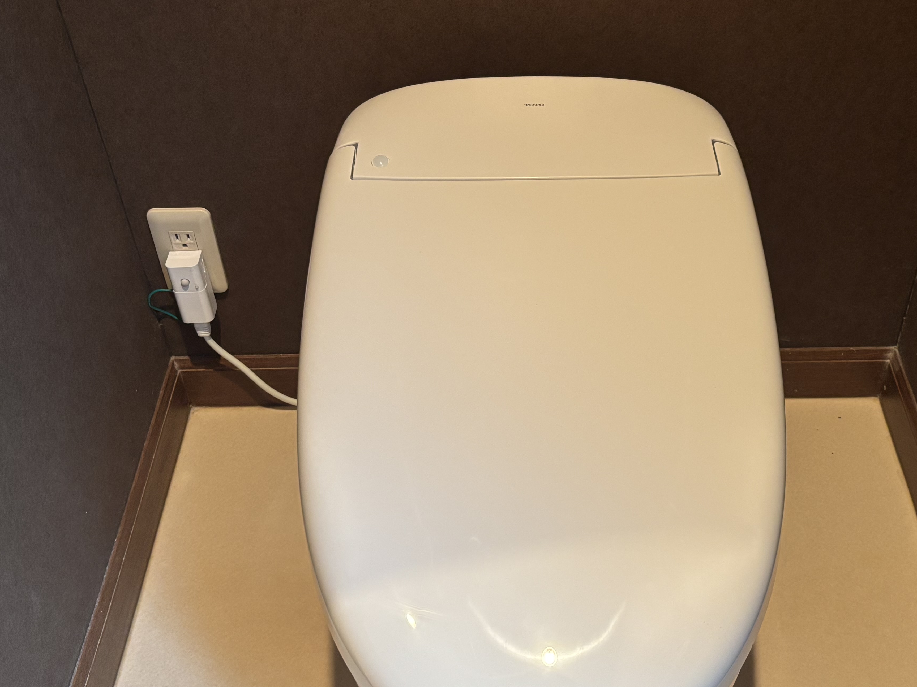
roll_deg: -0.2
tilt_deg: -43.8
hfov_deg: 43.6
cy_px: 372
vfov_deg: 33.6
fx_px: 1139
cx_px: 559
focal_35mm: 43
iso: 320
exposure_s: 1/60
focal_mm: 5.96
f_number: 1.6
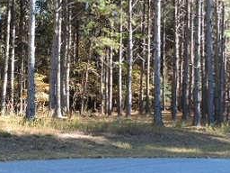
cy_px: 84
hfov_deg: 31.3
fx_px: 399
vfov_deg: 24.4
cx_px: 45
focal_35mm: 60
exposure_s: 1/100
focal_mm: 4.3
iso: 100
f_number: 3.3
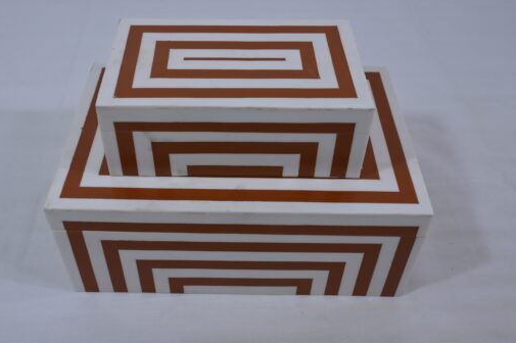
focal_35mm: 39
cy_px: 170
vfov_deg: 34.5
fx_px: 553
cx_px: 238
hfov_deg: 50.0
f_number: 9
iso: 500
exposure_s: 1/125
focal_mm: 32.5
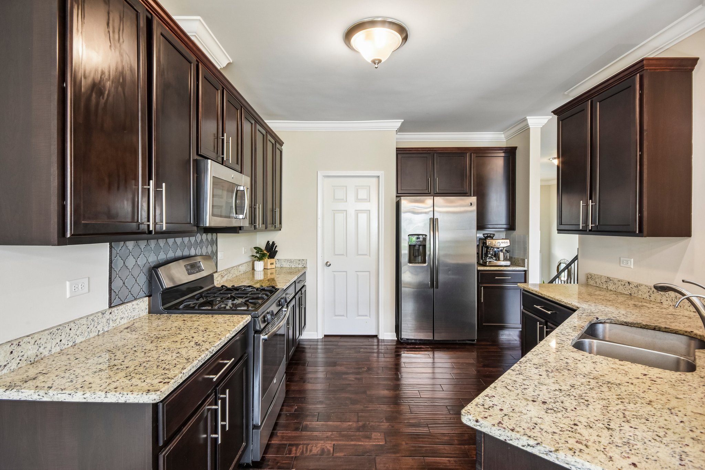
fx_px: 338
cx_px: 352
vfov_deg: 69.6
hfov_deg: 92.4
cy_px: 235
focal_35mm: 17
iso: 500
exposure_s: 1/30
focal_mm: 11.5
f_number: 8
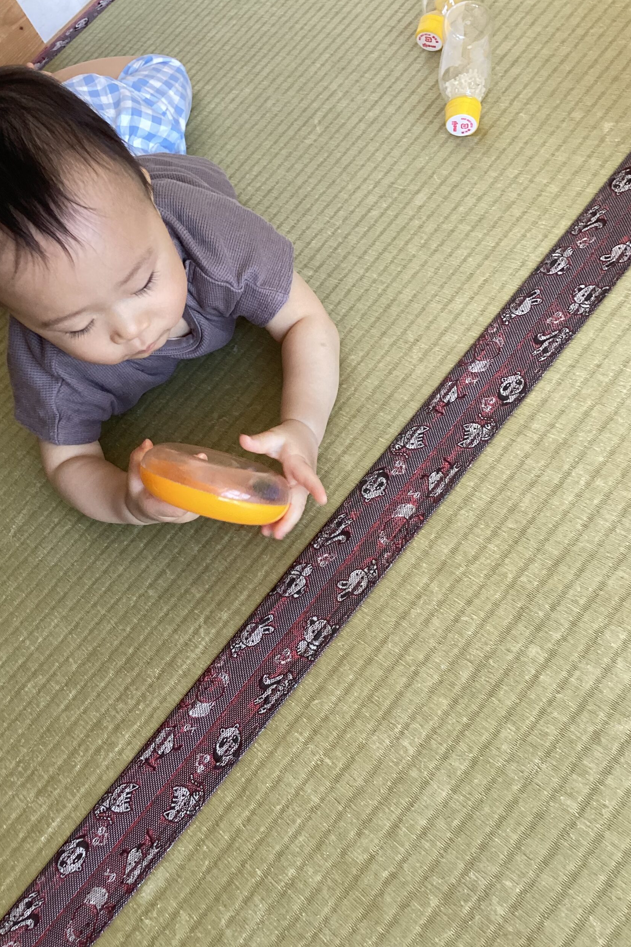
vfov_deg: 57.2
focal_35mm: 33
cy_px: 468
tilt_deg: -51.4
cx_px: 305
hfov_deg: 40.0
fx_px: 868
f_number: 2.4
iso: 100
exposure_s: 1/60
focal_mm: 3.3
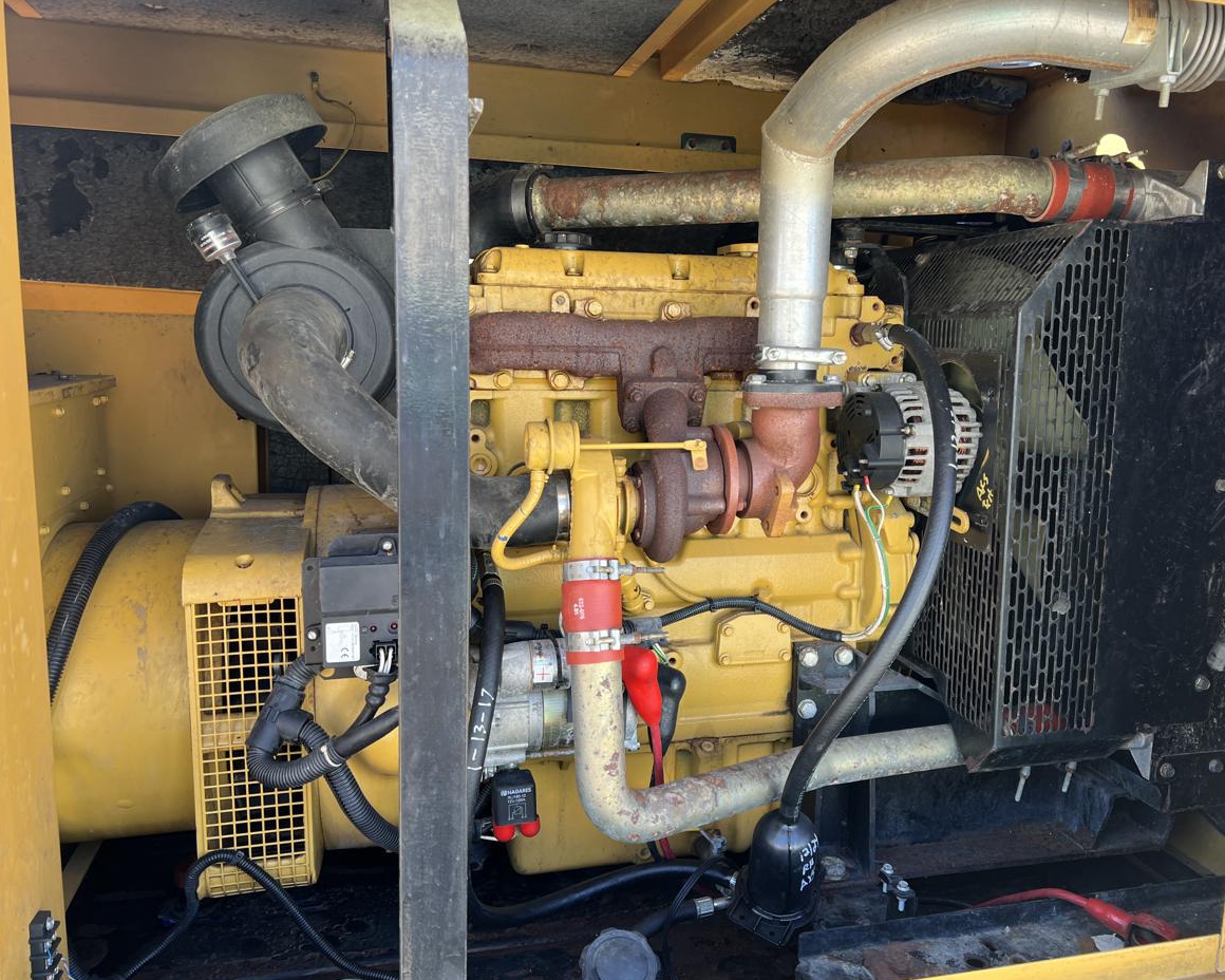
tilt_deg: -11.2
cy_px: 476
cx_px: 668
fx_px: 1015
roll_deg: -1.1
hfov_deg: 62.1
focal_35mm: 28
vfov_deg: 51.5
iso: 32
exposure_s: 1/136
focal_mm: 5.7
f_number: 1.5
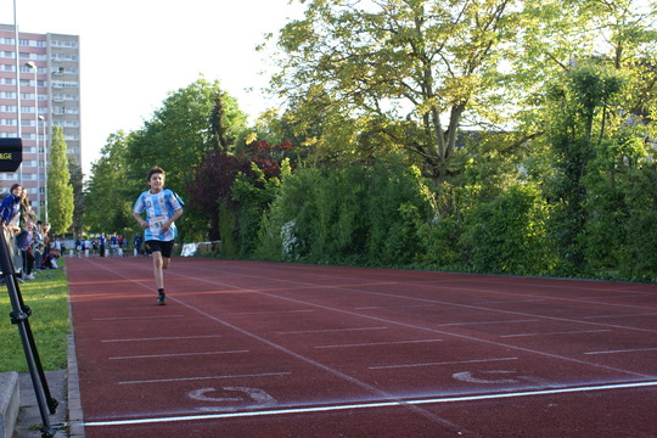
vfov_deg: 29.9
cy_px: 219
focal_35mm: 45
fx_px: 821
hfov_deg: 43.6
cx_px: 328
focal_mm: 30
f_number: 5
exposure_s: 1/125
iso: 160
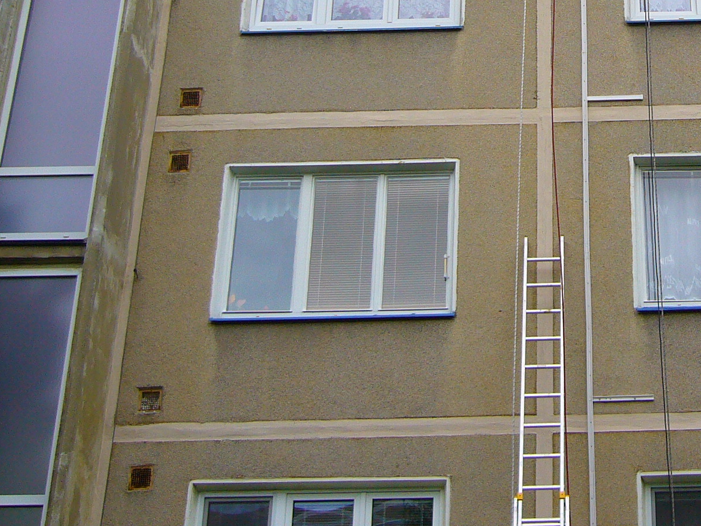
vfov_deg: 17.4
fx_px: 1660
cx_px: 575
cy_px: -57
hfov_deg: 23.4
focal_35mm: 82
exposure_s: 1/500
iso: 80
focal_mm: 5.8
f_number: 2.8
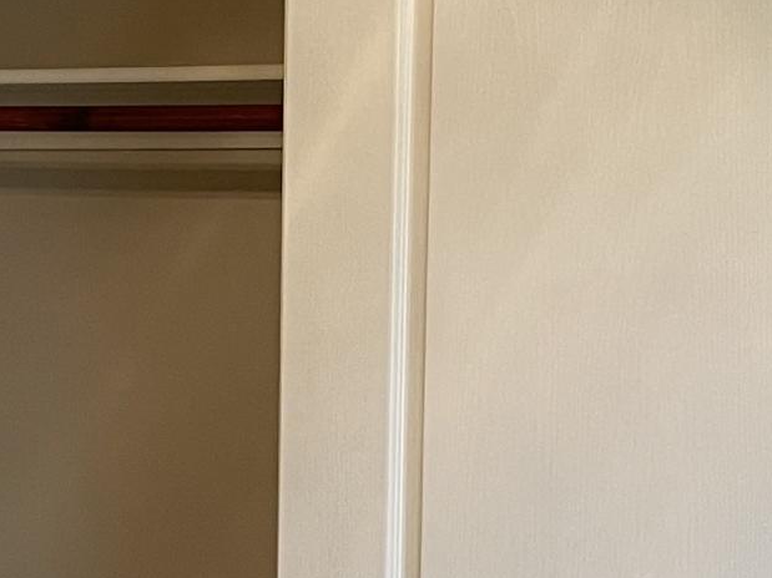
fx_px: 2809
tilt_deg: -4.0
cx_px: 193
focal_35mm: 126
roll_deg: -0.2
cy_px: 498
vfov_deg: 11.7
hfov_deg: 15.6
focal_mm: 4.2
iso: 100
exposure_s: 1/60
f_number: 1.6
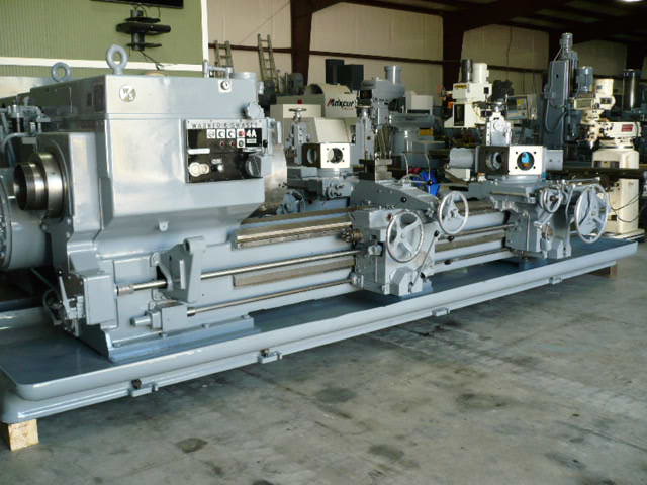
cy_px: 242
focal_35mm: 35
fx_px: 654
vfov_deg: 40.7
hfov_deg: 52.6
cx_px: 324
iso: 125
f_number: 2.8
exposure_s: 1/30
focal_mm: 5.8
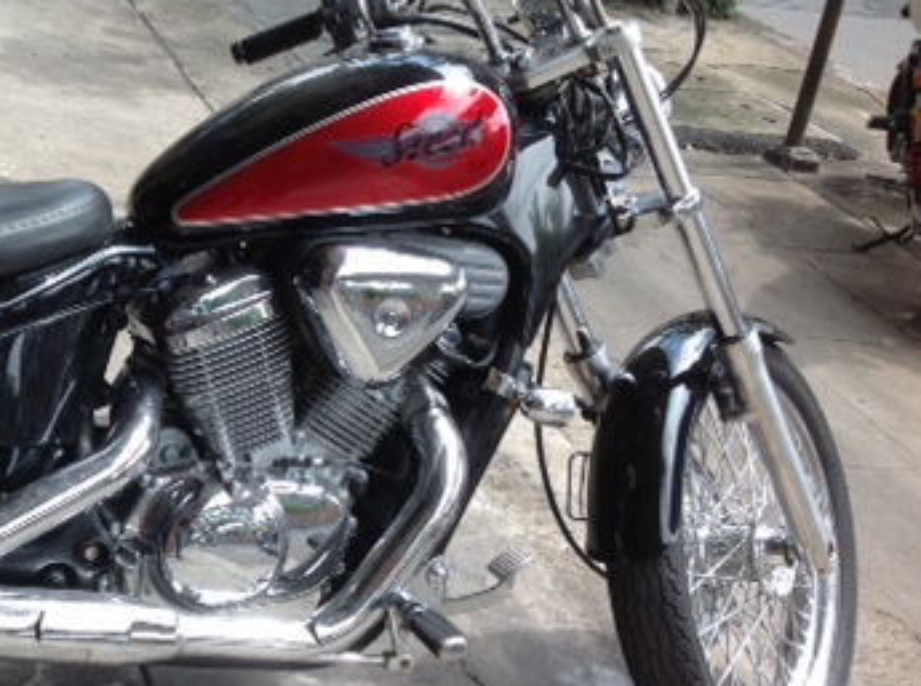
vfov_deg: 22.5
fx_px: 1725
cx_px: 104
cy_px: 331
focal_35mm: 65
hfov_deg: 28.8
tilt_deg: -22.7
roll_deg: -8.6
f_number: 2.4
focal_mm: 4.28
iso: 50
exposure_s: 1/275
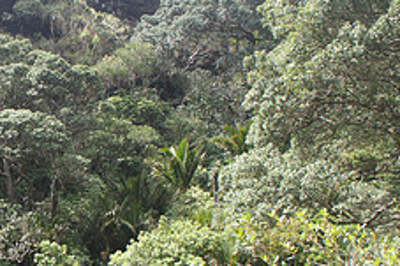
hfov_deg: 26.1
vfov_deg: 19.3
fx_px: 766
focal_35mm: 69
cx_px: -79
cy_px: 242
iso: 200
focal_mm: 18
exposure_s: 1/320
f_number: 5.6
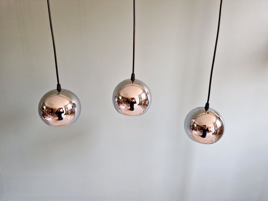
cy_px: 100
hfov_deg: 73.9
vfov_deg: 58.9
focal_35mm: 23
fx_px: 178
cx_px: 134
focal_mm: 5.4
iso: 800
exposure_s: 1/100
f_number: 1.8
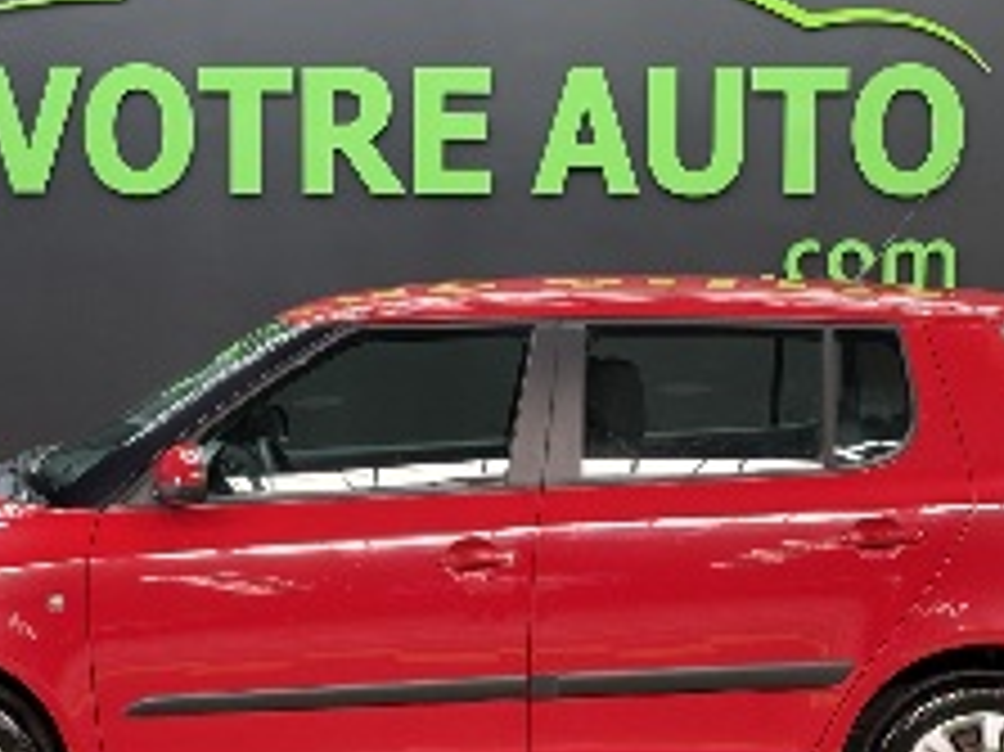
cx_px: 459
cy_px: 342
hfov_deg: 20.2
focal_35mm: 97
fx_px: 2812
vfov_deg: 15.2
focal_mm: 5.96
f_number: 1.6
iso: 64
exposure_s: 1/50
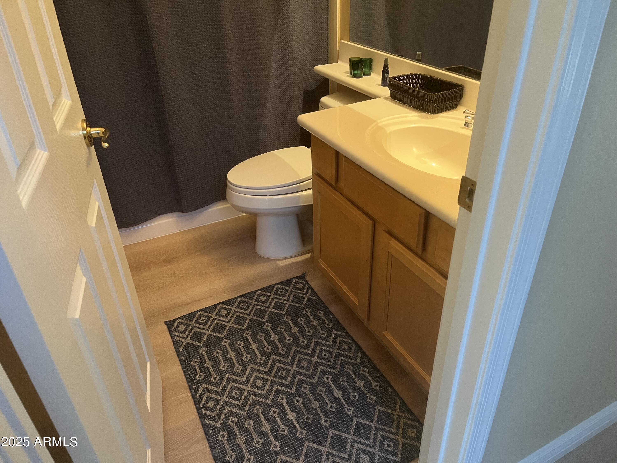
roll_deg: +1.0
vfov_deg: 53.1
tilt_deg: -32.2
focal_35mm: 26
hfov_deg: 67.3
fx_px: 463
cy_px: 232
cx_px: 308
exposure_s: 1/60
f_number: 1.6
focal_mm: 5.1
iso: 400
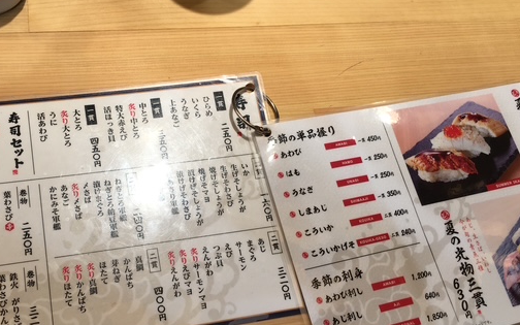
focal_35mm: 39
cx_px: 209
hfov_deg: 50.1
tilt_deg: -68.4
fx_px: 553
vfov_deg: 32.6
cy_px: 203
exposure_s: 1/50
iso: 25
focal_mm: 4.15
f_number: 2.2
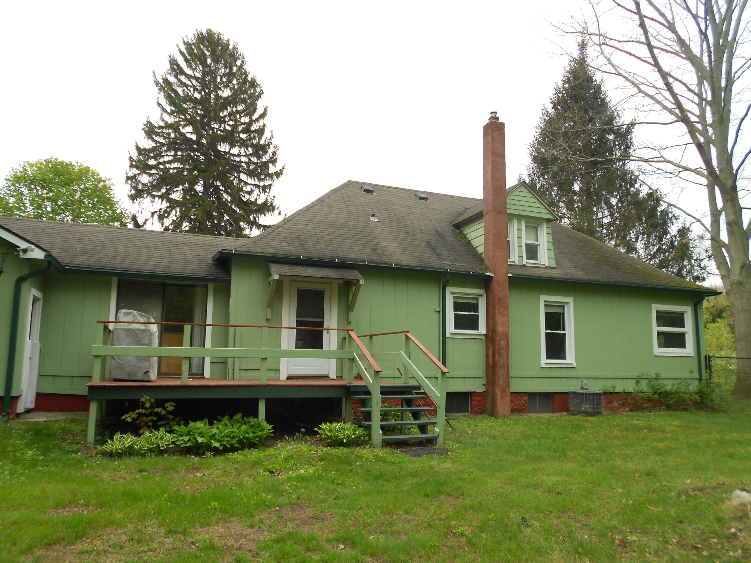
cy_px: 282
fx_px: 564
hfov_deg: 67.3
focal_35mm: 26
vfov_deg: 53.1
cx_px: 376
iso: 80
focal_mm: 4.6
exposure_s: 1/80
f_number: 3.2
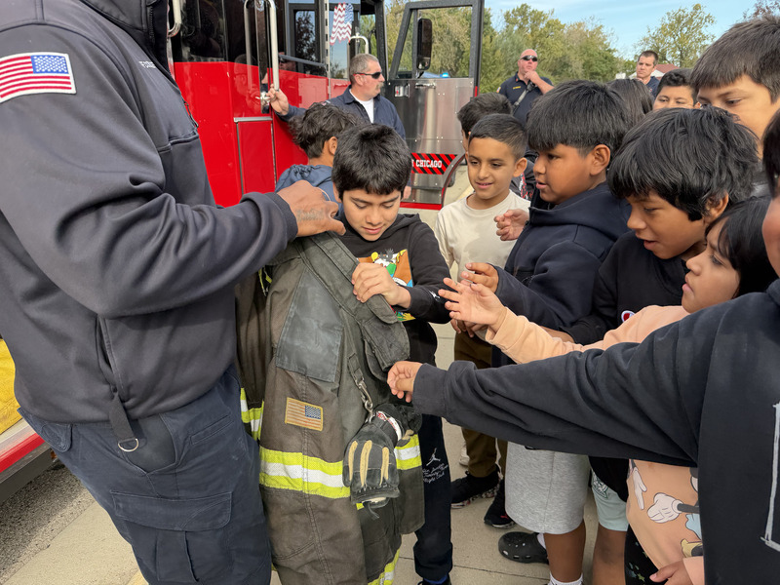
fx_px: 541
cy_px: 292
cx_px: 390
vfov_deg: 56.8
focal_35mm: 24
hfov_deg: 71.6
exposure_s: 1/849
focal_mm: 6.76
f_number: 1.78
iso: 80
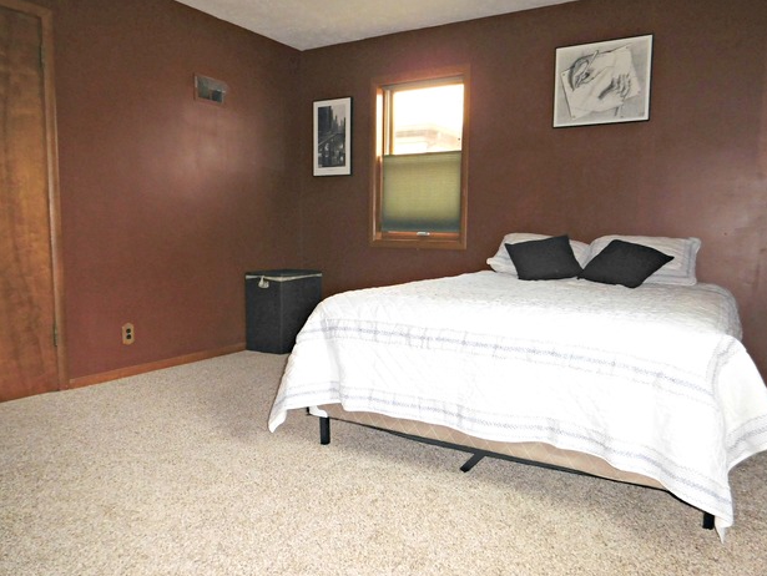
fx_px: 576
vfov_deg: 53.1
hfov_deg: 67.3
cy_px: 297
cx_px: 397
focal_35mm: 26
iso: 280
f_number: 3.4
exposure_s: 1/30
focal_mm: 4.5
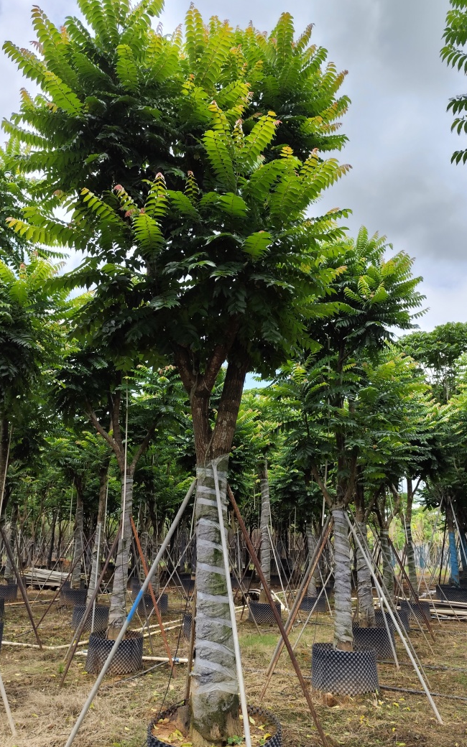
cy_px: 381
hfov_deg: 49.3
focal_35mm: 25
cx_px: 222
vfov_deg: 72.5
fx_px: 509
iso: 50
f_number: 1.65
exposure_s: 1/764
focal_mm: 6.19
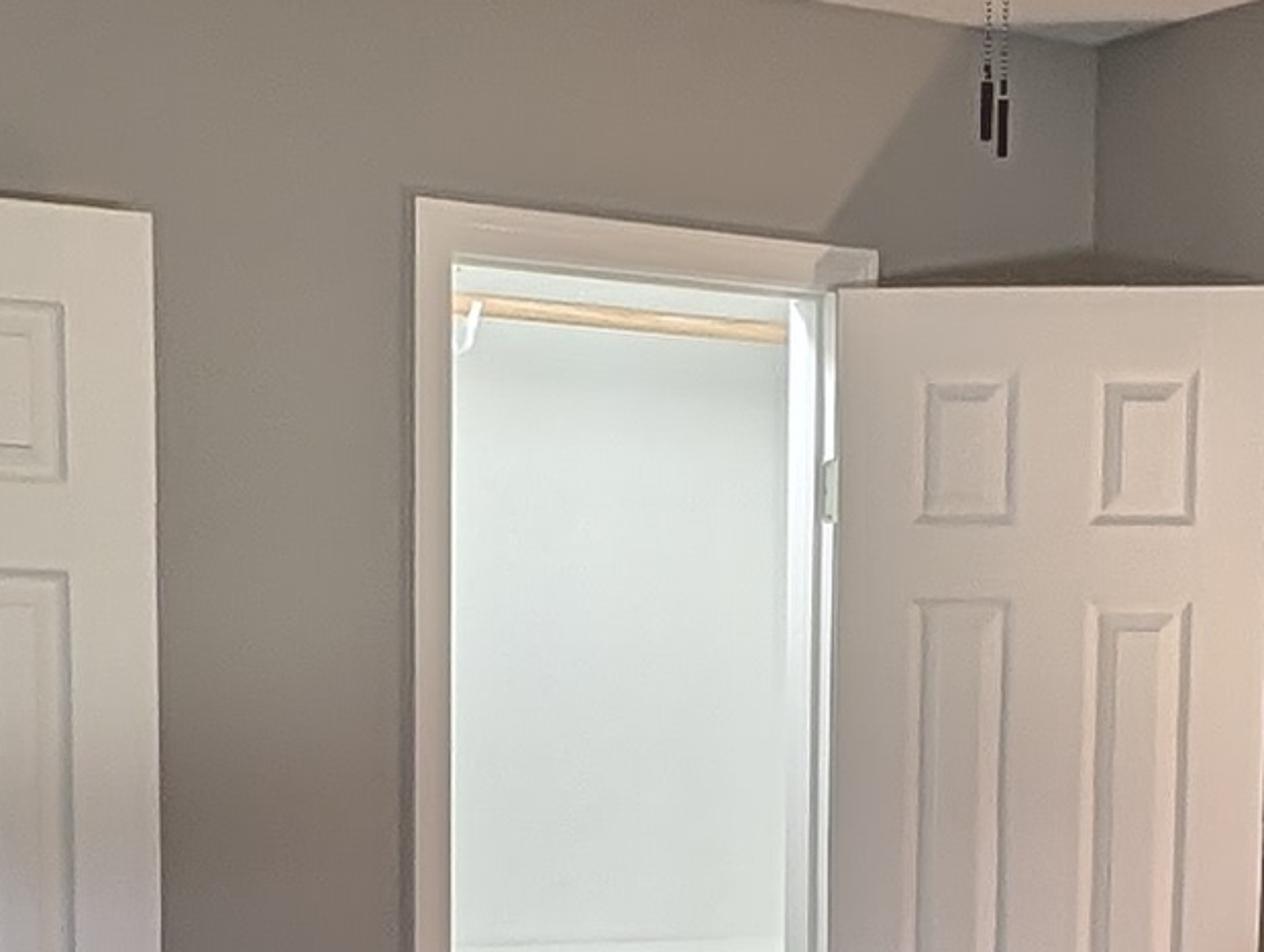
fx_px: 2889
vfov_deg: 17.9
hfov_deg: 24.6
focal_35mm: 79
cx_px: 803
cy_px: 1099
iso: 48
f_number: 1.95
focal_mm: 2.23
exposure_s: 1/24
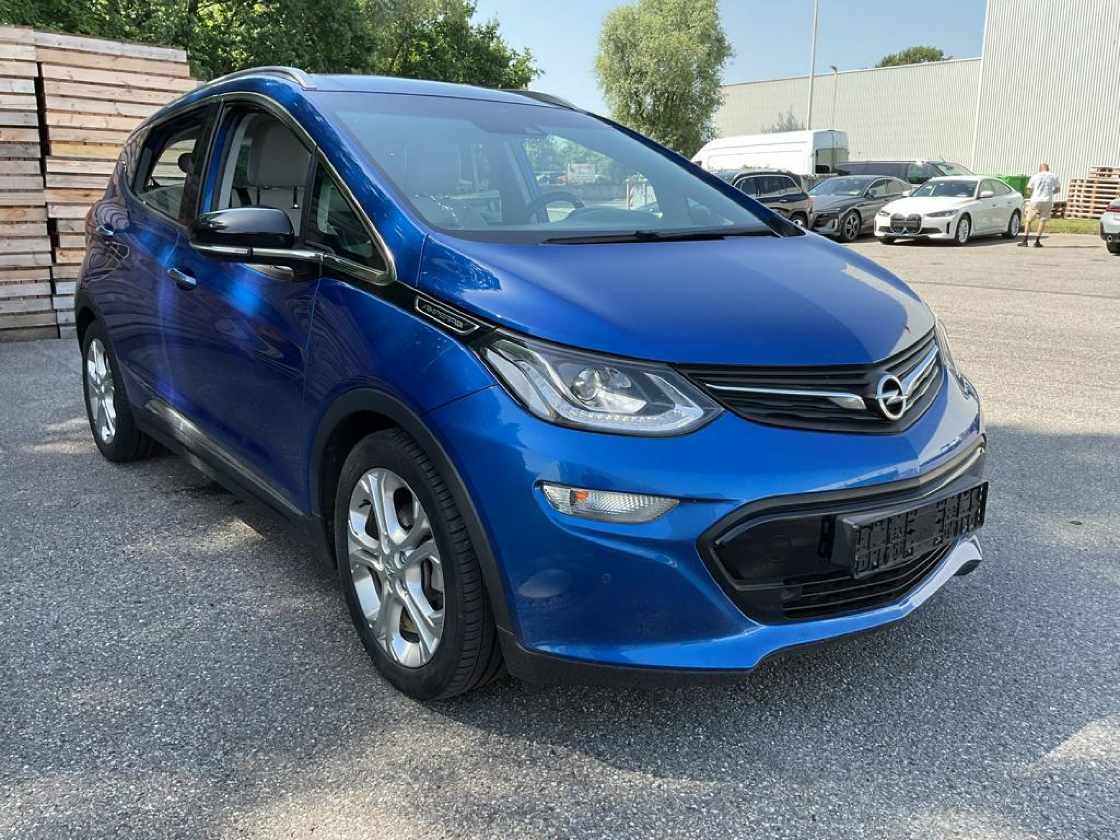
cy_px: 420
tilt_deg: -14.5
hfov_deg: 61.7
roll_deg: -2.1
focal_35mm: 29
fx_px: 938
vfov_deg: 48.2
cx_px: 560
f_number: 1.8
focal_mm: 3
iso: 16
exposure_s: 1/331
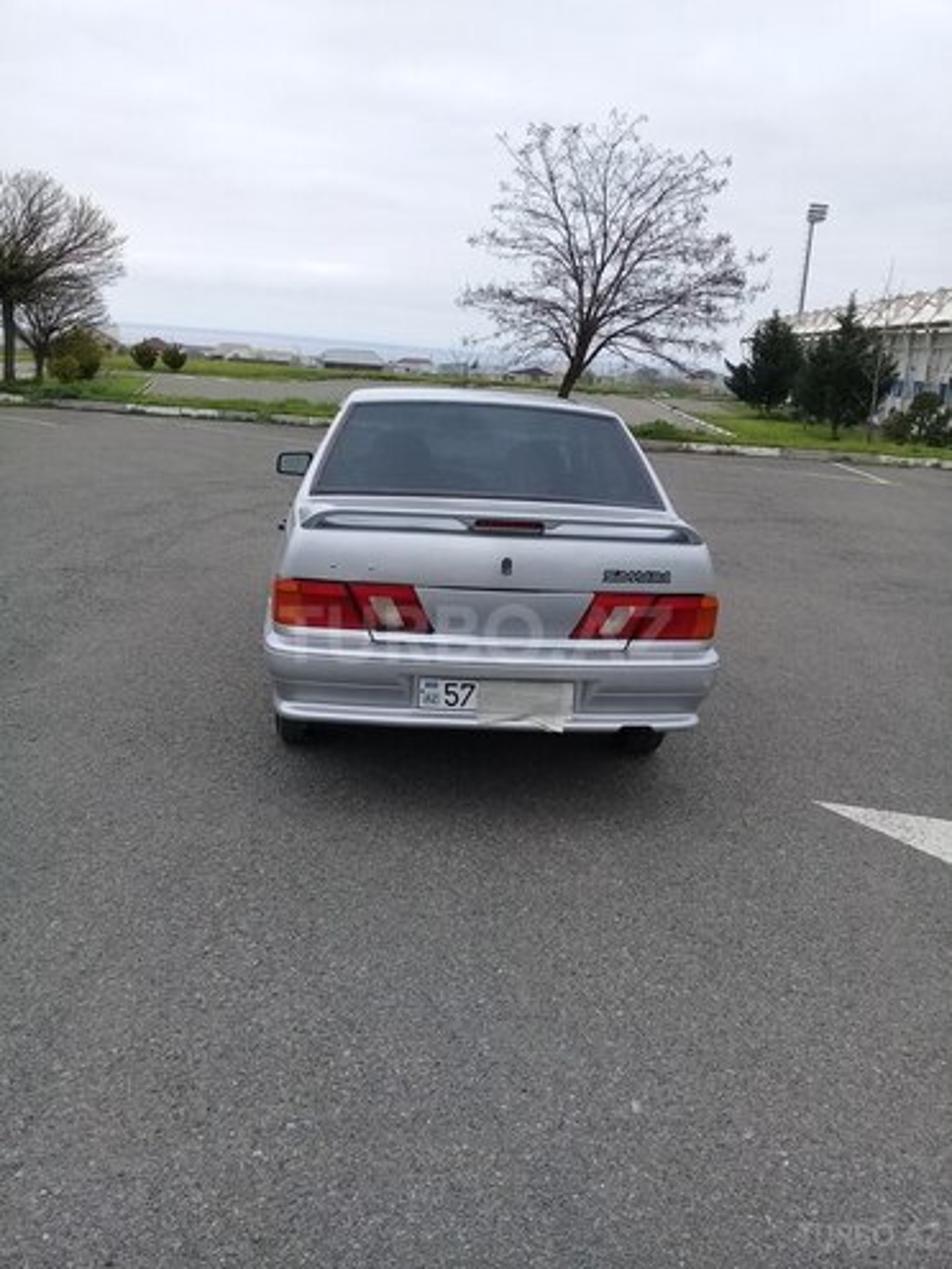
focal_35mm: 31
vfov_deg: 58.4
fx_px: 1137
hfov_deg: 45.4
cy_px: 634
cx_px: 476
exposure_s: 1/161
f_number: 2.2
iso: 50
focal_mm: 3.3
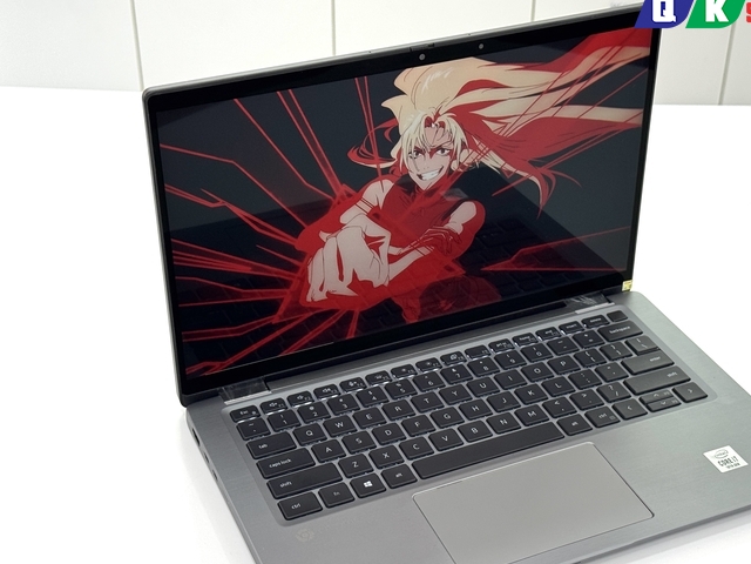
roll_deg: +0.4
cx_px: 410
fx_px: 1302
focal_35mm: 60
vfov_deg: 24.4
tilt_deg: -34.4
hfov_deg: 32.2
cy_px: 320
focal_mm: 6.76
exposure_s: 1/121
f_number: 1.78
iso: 80
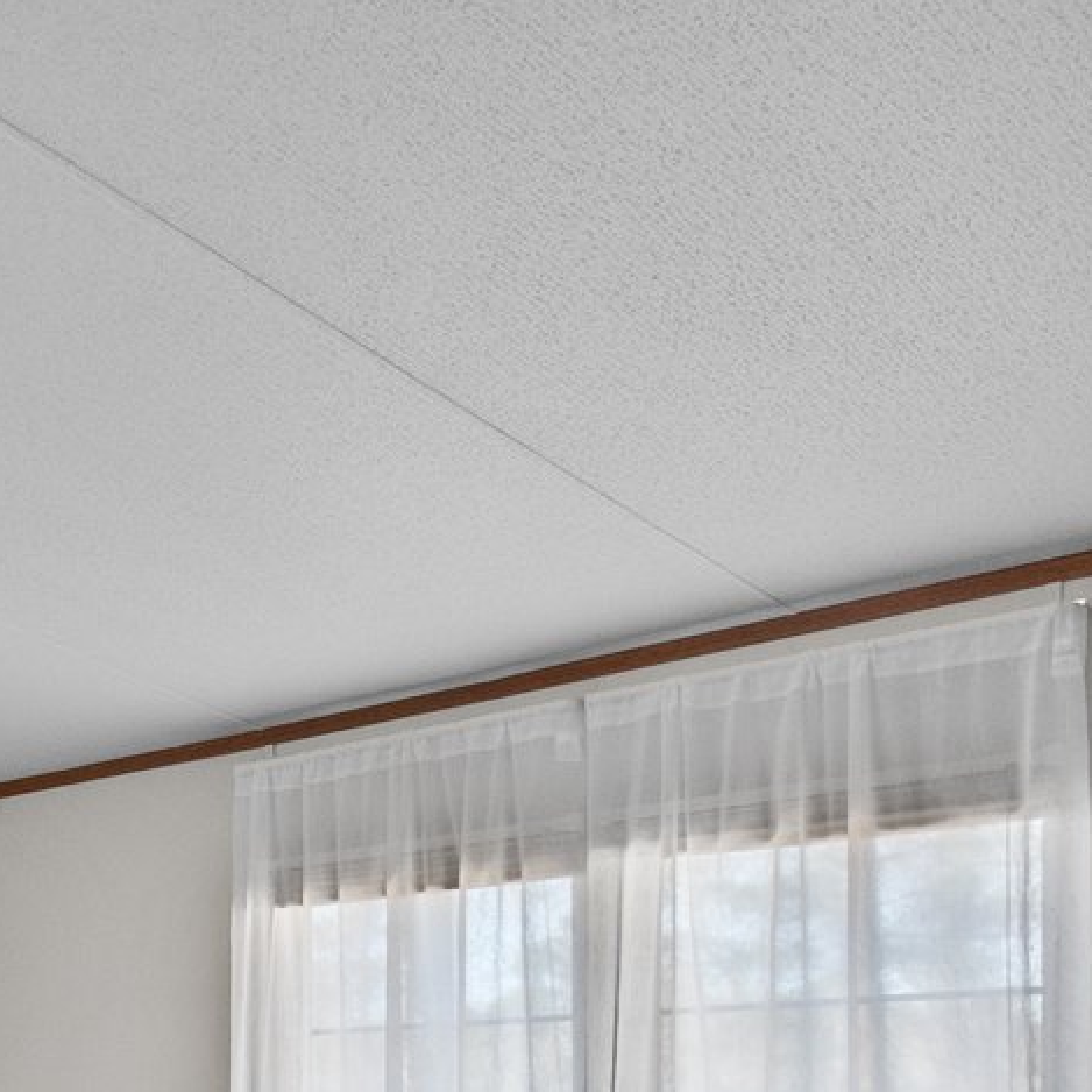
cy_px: 1150
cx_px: -163
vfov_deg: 29.1
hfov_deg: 28.2
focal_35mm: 54
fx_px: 1927
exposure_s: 1/25
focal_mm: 7
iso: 400
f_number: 4
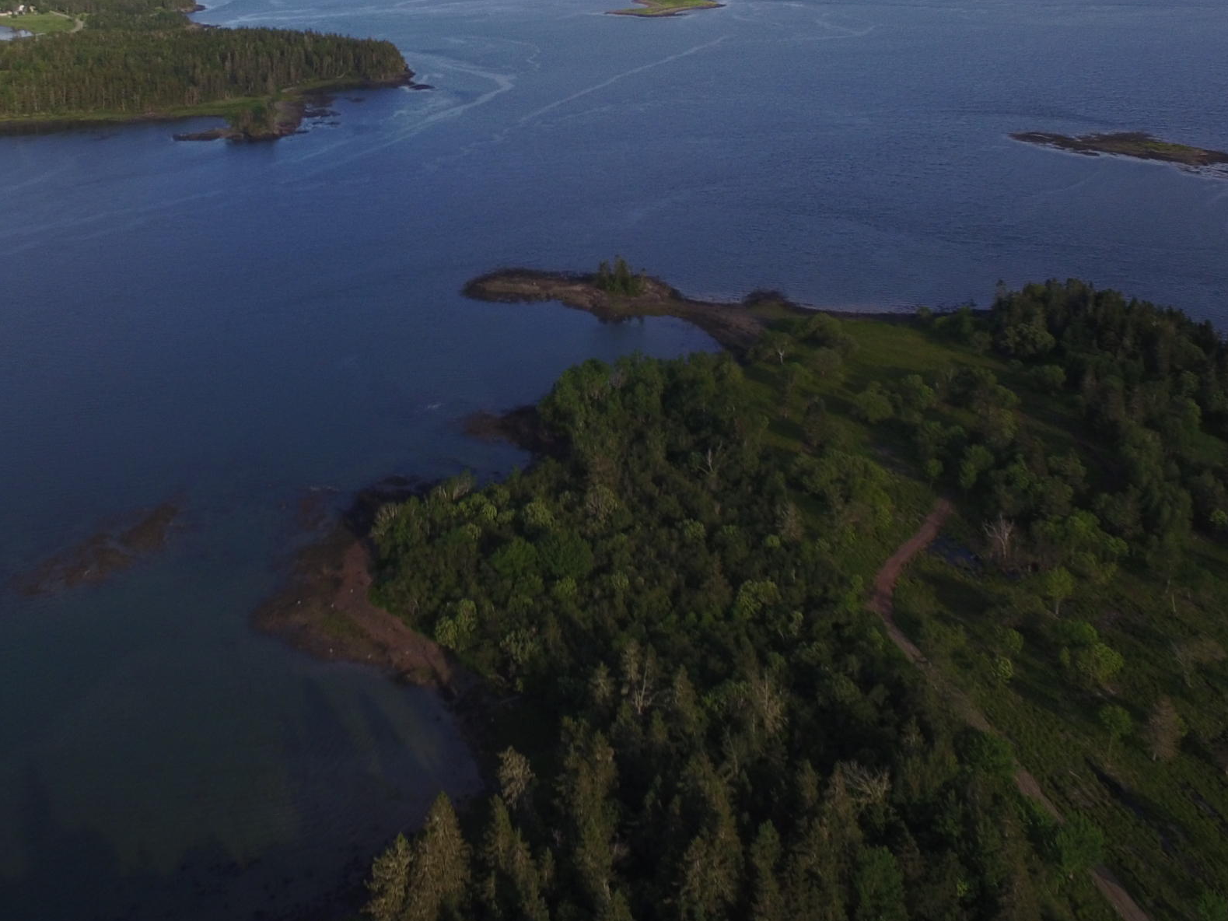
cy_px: 138
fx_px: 1348
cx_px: 444
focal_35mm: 38
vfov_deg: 36.0
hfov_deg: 48.4
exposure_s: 1/1003
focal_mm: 3.61
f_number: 2.8
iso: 100
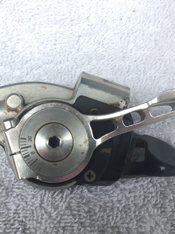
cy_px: 123
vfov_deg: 43.8
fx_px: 290
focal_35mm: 43
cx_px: 50
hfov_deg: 33.1
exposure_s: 1/184
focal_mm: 4.15
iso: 32
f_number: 2.2
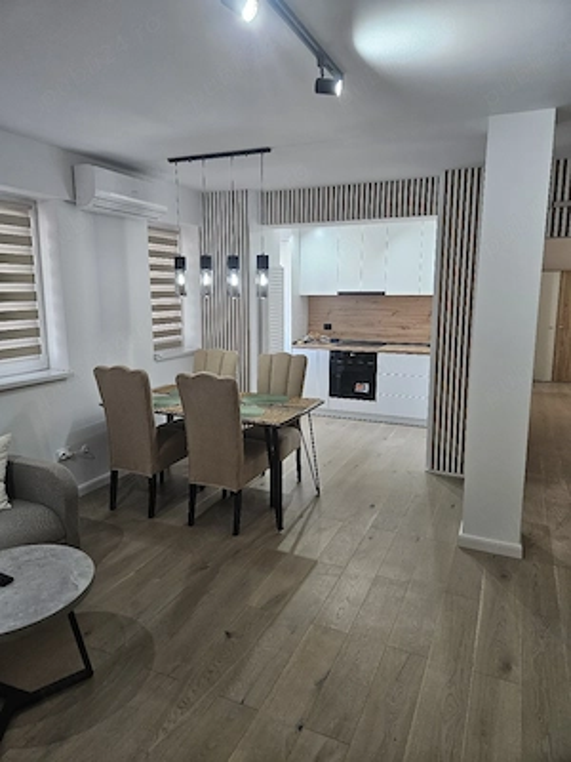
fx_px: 506
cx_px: 286
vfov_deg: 73.9
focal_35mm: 23
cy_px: 381
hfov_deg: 58.9
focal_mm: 5.4
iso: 160
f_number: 1.8
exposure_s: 1/101
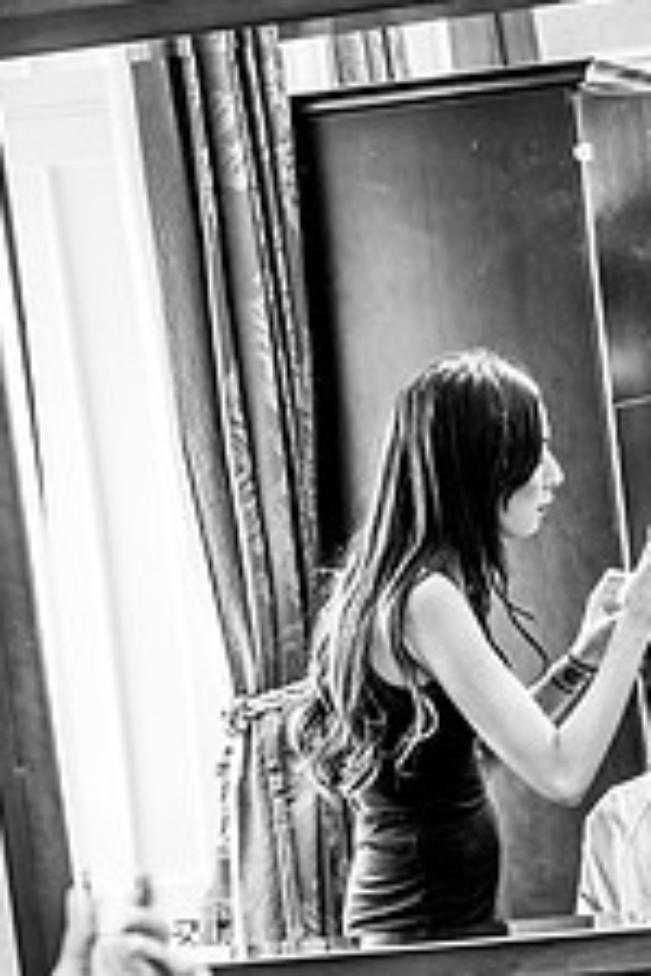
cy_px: 685
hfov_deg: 11.4
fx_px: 3255
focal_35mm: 120
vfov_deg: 17.0
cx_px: 521
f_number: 5.6
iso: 320
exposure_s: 1/60
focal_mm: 60
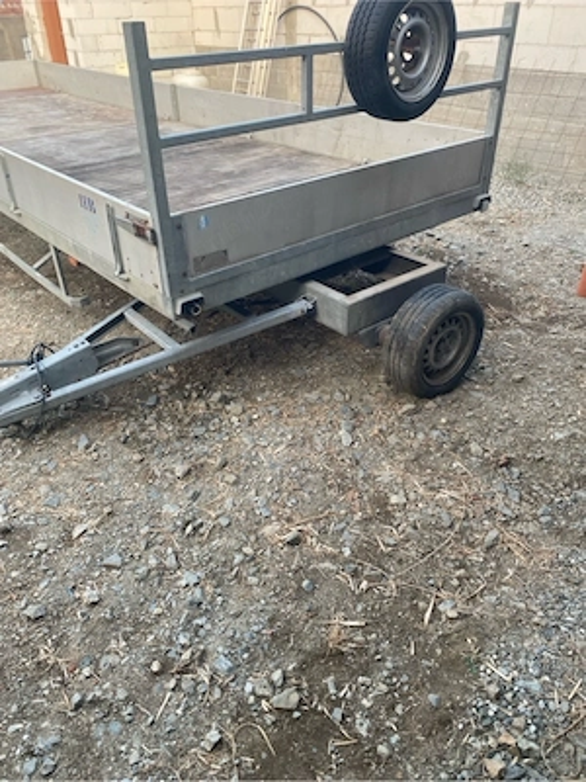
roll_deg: +1.4
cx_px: 293
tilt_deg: -32.1
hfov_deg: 53.1
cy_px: 391
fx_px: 587
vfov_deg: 67.3
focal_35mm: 26
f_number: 1.8
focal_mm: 4.25
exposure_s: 1/121
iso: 80
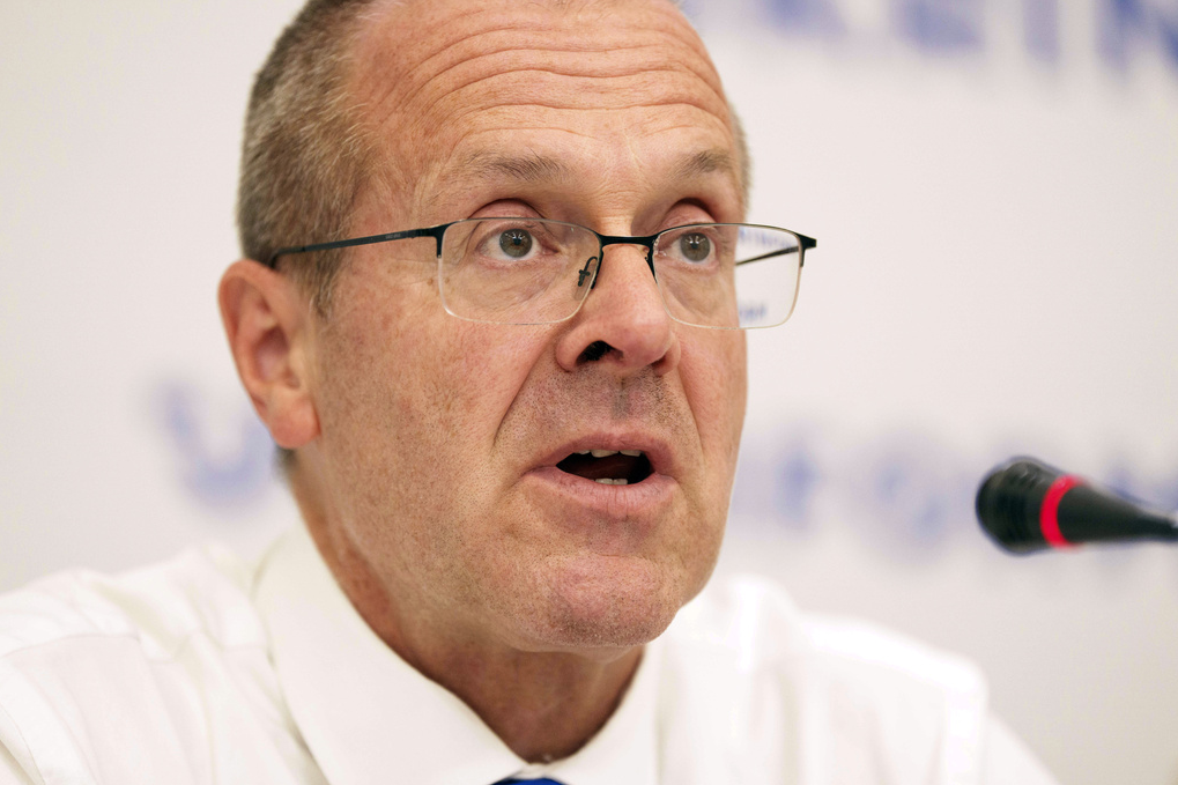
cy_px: 394
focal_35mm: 201
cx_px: 588
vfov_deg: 6.8
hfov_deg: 10.2
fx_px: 6576
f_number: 2.8
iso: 2500
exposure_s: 1/1250
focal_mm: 200
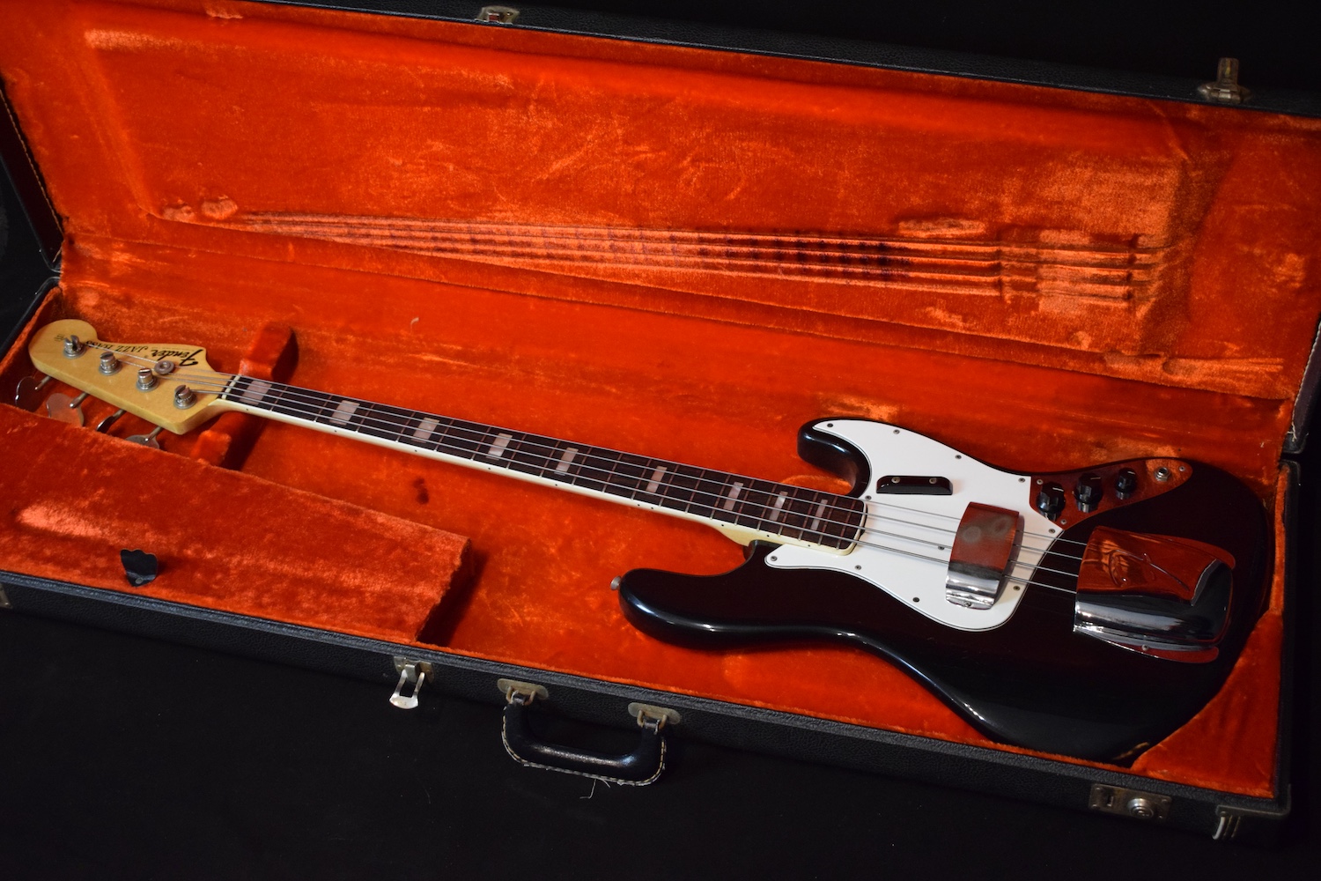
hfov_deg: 38.9
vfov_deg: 26.5
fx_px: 1871
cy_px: 440
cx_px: 660
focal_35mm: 51
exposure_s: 1/60
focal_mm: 34
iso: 2500
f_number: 4.5
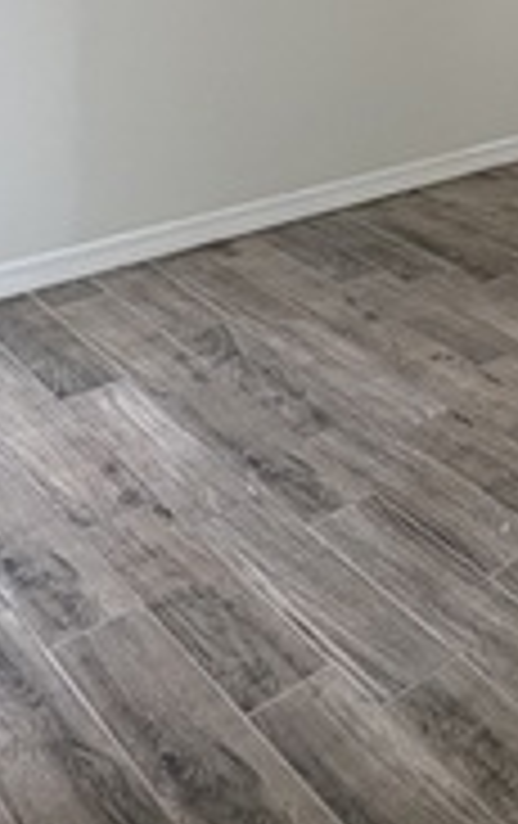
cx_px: 685
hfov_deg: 21.6
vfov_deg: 32.1
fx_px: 1215
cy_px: -124
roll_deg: -3.4
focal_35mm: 54
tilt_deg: -5.9
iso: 125
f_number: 2.2
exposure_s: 1/60
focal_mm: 2.22
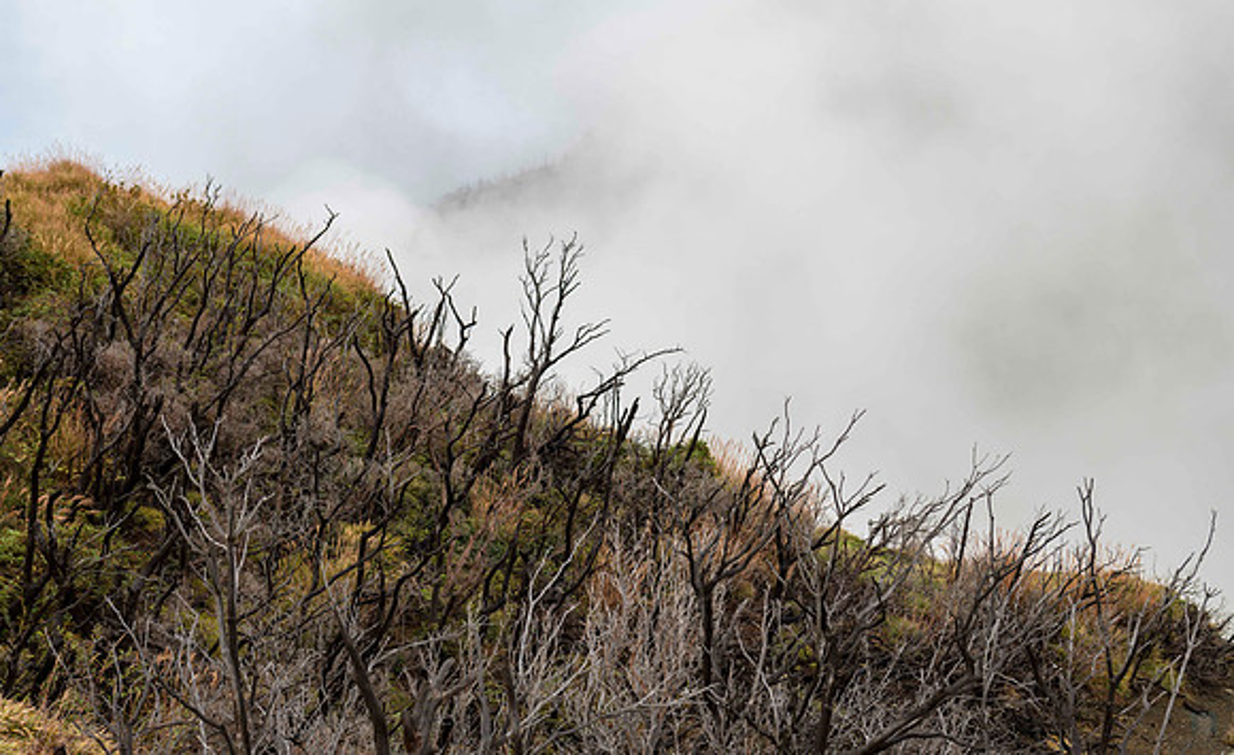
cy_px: 421
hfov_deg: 38.7
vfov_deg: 24.3
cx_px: 602
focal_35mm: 53
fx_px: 1756
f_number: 5.6
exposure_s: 1/160
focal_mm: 50
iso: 64
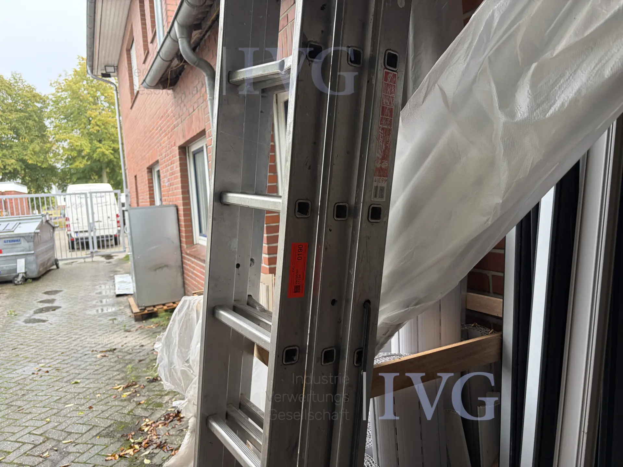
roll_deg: +4.2
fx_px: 468
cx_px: 312
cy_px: 234
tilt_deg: -5.3
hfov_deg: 67.3
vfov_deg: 53.1
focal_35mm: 26
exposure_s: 1/122
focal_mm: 5.96
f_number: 1.6
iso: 80
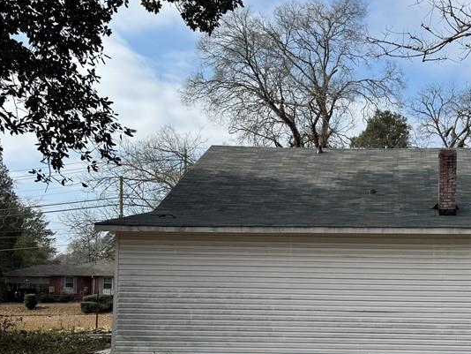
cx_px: 363
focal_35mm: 46
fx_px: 626
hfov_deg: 39.9
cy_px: 265
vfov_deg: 31.0
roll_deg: -1.2
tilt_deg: +0.9
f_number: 1.78
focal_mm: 6.76
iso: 80
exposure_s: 1/4608
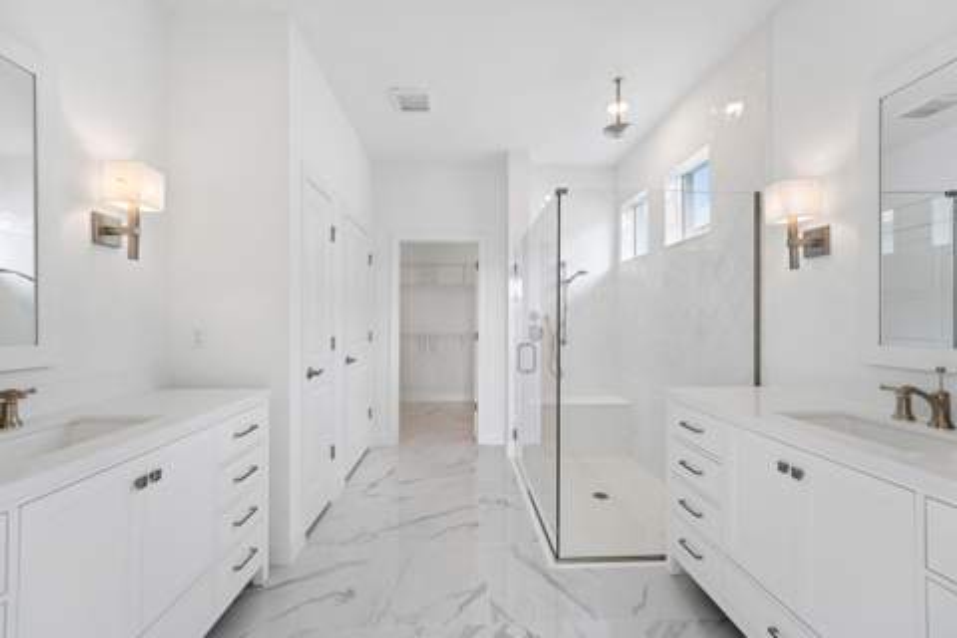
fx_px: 391
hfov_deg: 101.5
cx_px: 478
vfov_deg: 78.5
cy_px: 319
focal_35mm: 15
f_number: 8
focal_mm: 14.7
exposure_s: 1/25
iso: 100
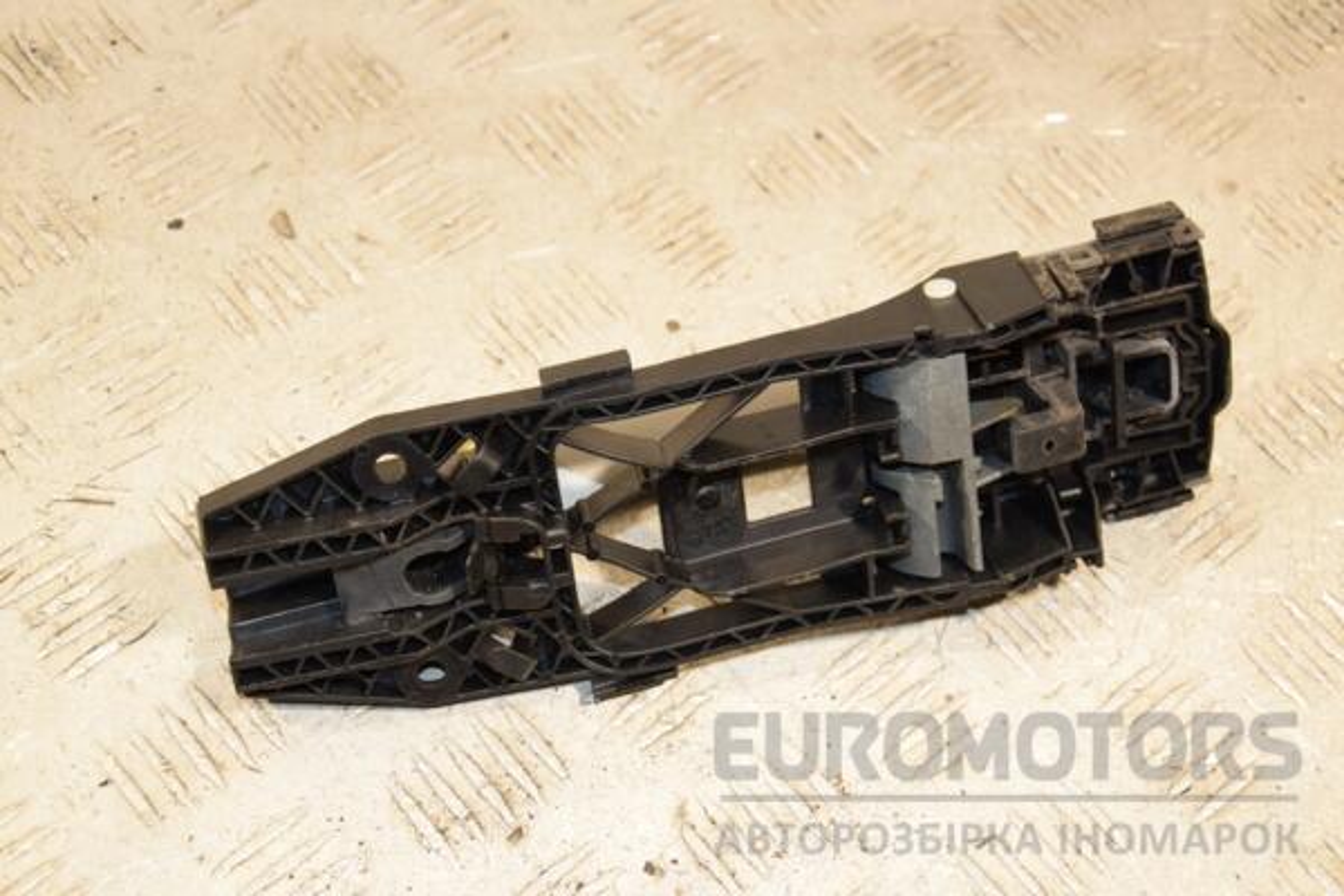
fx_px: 2800
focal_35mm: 75
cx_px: 672
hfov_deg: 27.0
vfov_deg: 18.2
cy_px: 448
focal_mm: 50
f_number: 6.3
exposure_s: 1/200
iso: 800
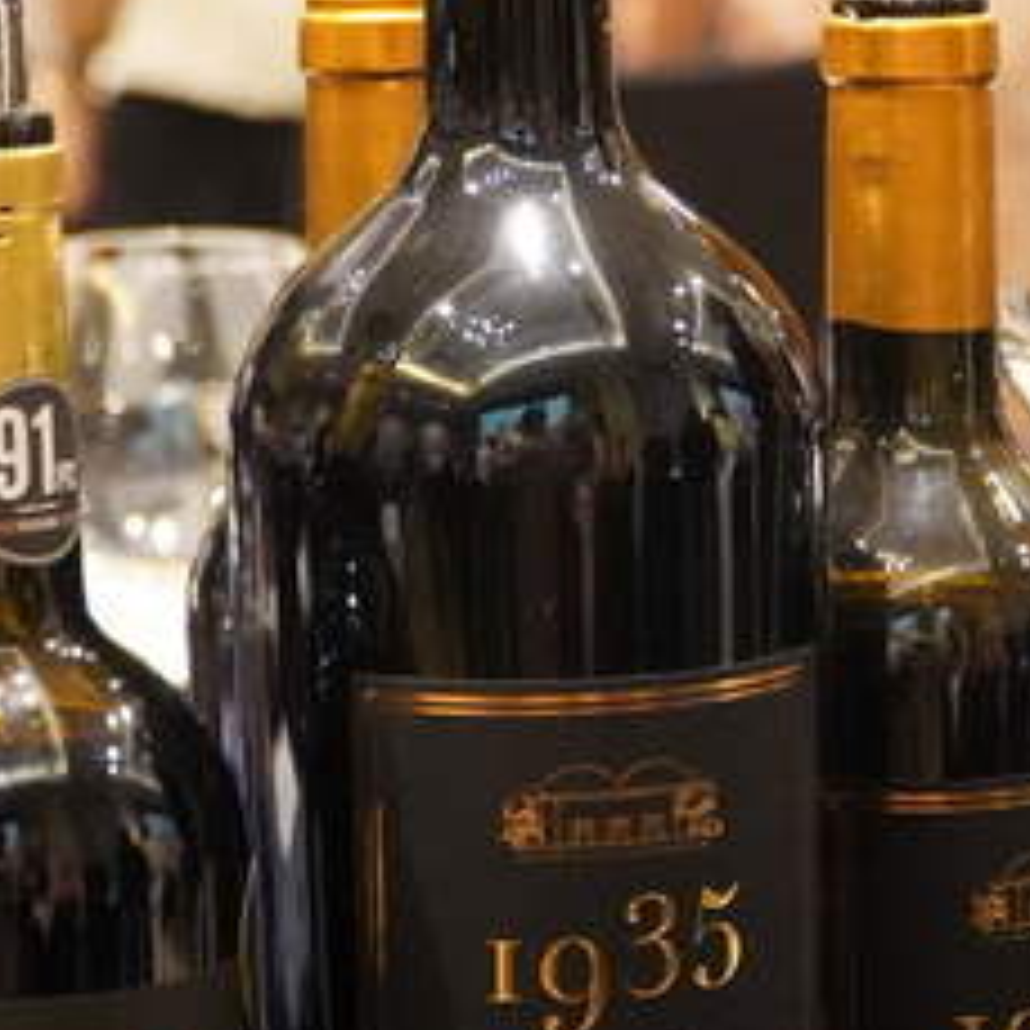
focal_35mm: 147
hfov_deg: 11.9
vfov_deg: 11.9
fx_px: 4949
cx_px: 756
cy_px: 342
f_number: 4
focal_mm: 38
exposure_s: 1/125
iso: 6400
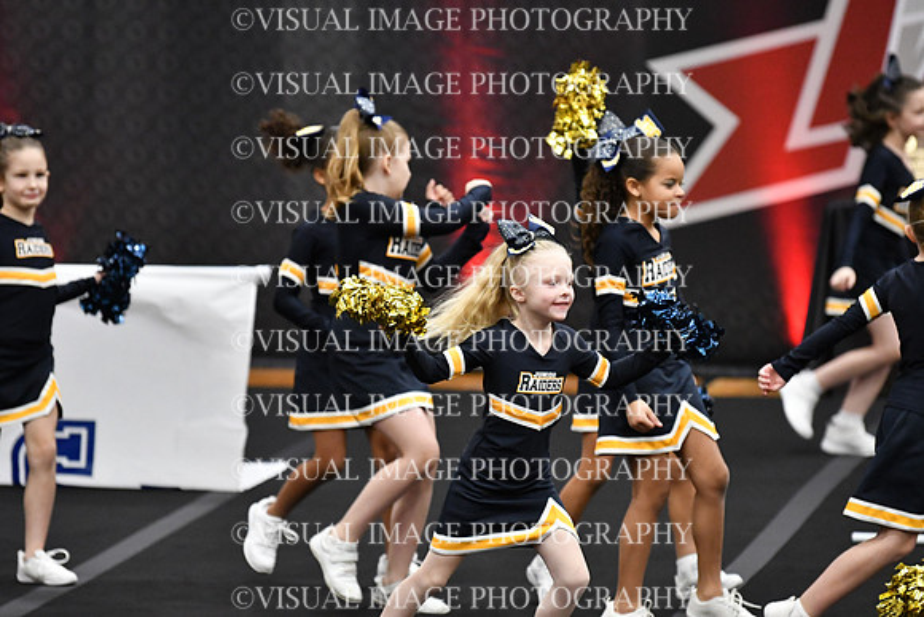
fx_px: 6546
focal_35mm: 255
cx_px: 462
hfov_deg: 8.1
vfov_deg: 5.4
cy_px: 308
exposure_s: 1/800
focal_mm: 170
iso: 5000
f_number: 2.8
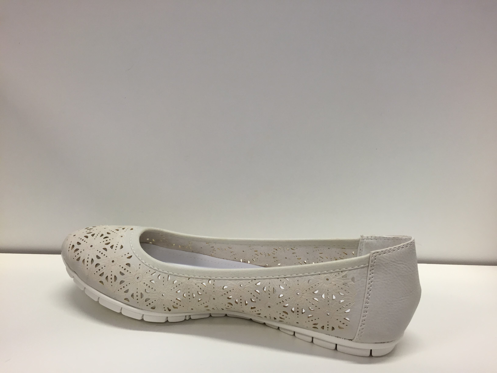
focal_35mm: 29
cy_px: 186
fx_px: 416
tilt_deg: -17.0
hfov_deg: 61.7
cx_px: 248
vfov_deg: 48.2
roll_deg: -0.4
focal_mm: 4.15
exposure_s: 1/33
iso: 40
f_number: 2.2
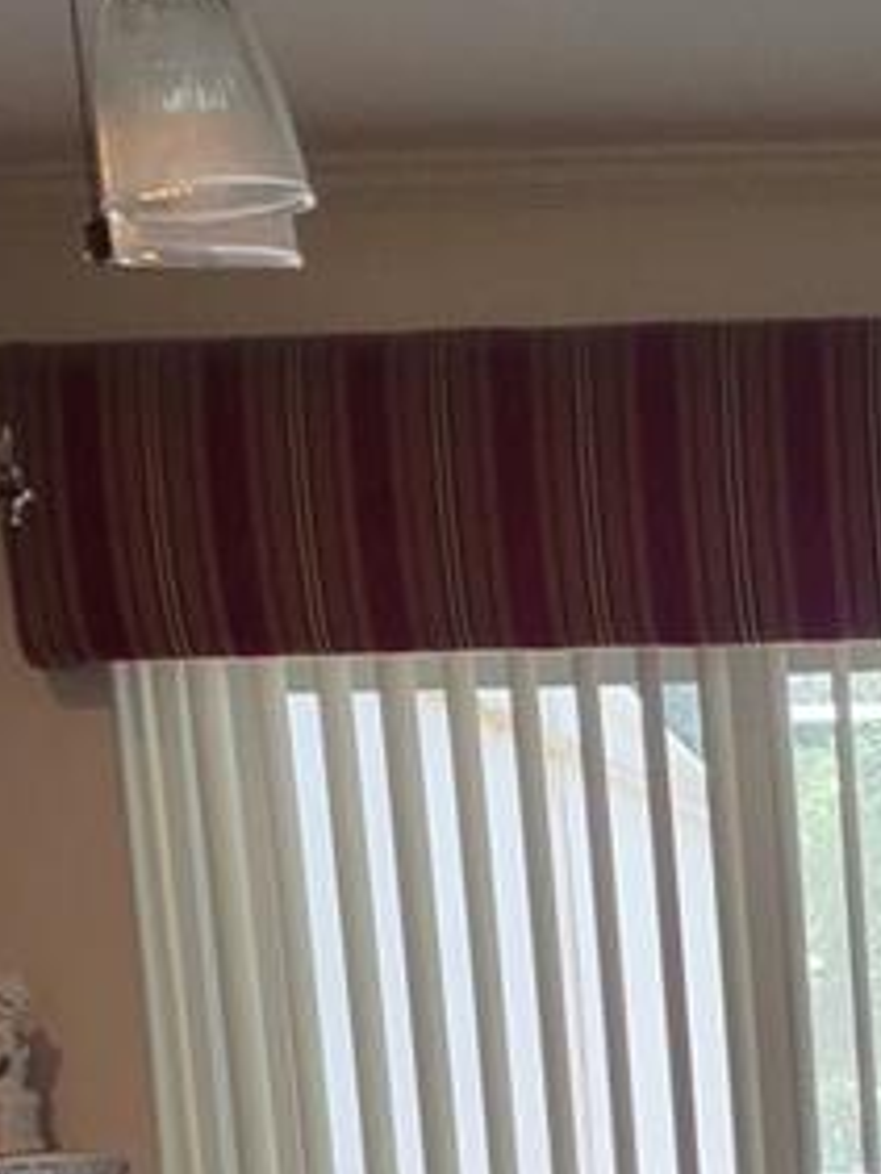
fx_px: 3764
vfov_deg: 15.9
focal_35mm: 111
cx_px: 1374
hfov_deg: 12.6
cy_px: 1884
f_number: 1.8
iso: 160
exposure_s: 1/120
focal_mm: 5.4
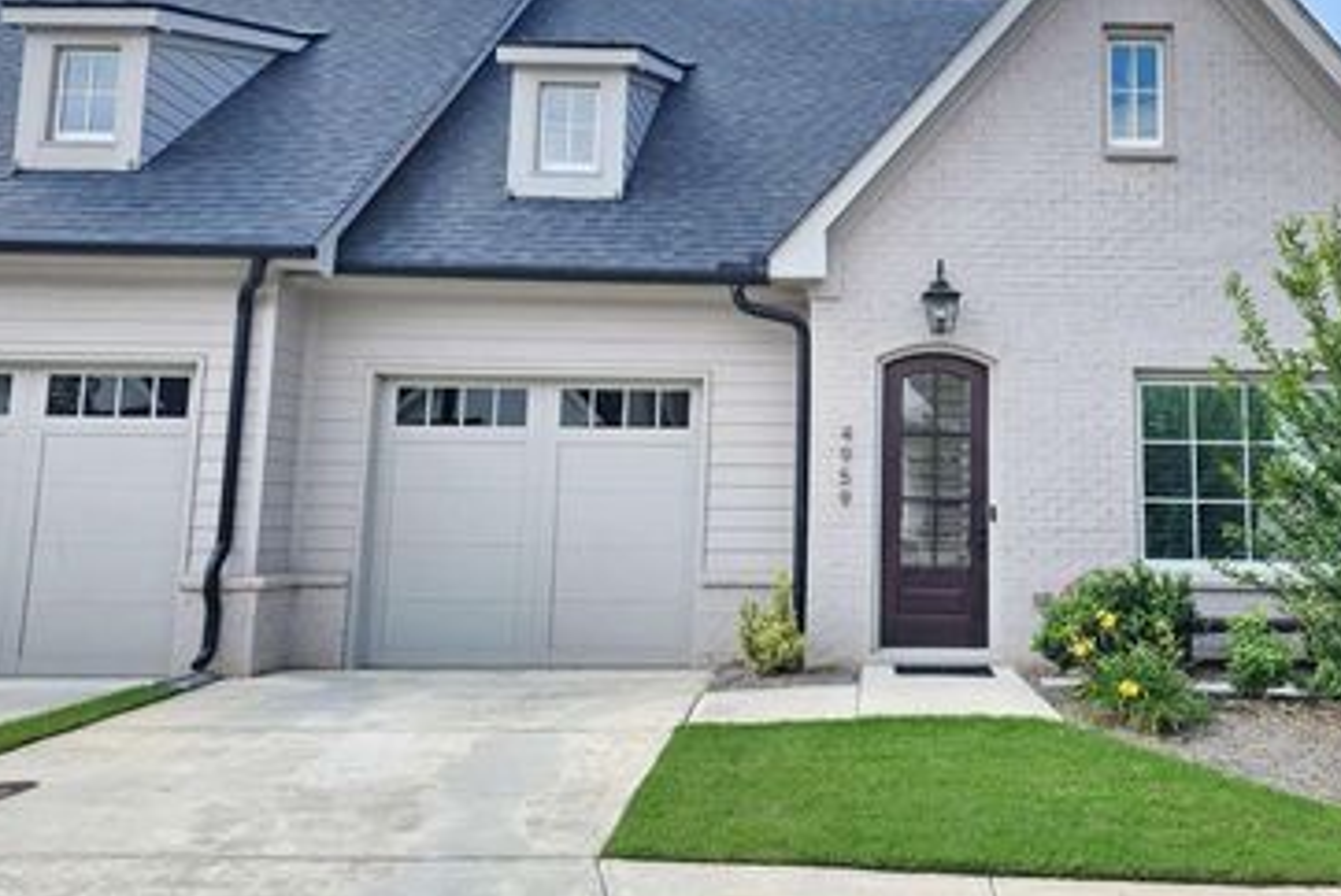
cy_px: 361
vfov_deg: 39.9
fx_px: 1230
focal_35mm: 33
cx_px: 889
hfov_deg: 56.0
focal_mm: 6.3
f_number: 1.7
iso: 16
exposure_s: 1/180
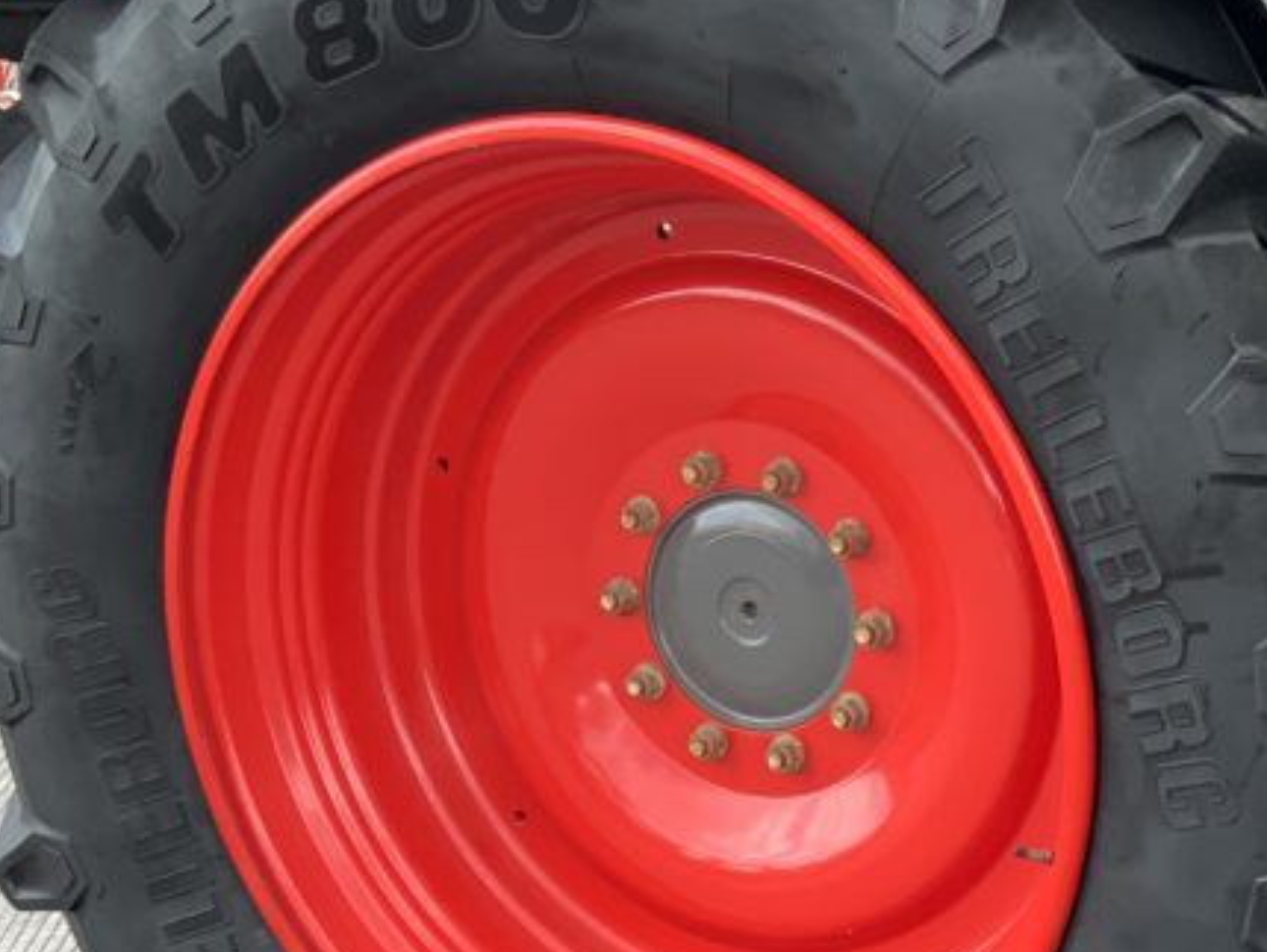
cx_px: 1017
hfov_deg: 27.6
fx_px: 2527
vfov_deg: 21.3
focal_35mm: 69
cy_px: 592
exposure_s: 1/153
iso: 16
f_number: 1.8
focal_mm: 3
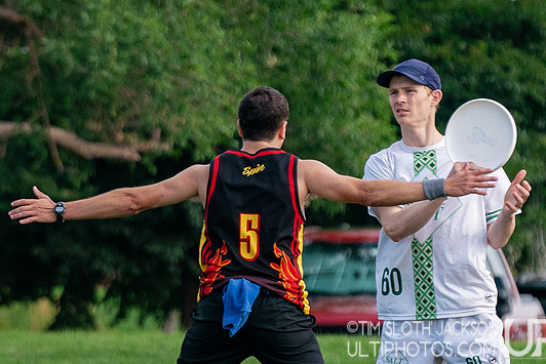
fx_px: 10058
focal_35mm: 663
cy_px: 279
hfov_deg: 3.1
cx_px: 165
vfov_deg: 2.1
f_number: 4
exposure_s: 1/5000
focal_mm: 200
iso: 800
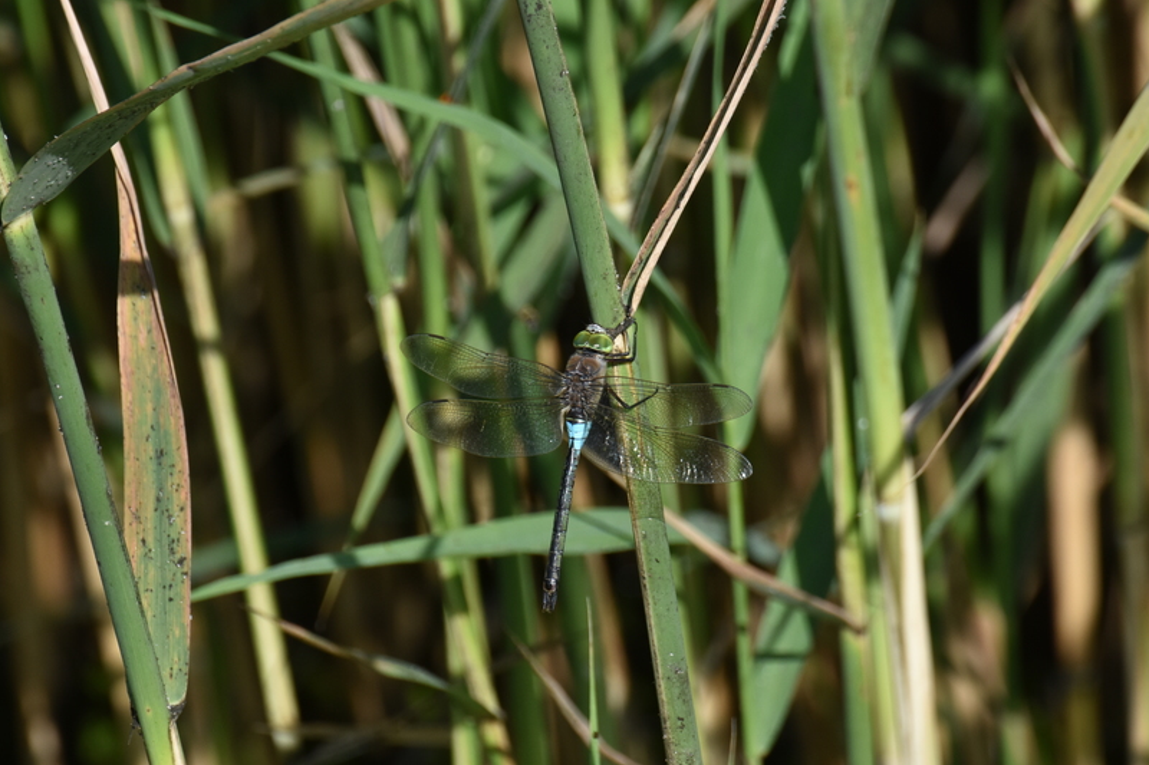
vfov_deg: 2.5
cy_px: 395
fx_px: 17230
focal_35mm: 540
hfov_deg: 3.8
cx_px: 569
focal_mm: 300
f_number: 8
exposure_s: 1/1000
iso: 450
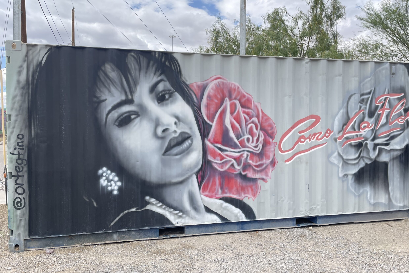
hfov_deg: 65.5
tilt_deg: -1.2
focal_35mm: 28
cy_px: 135
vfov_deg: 46.4
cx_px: 211
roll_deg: +0.1
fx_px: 318
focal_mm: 4.2
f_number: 1.6
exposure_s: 1/1033
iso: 32
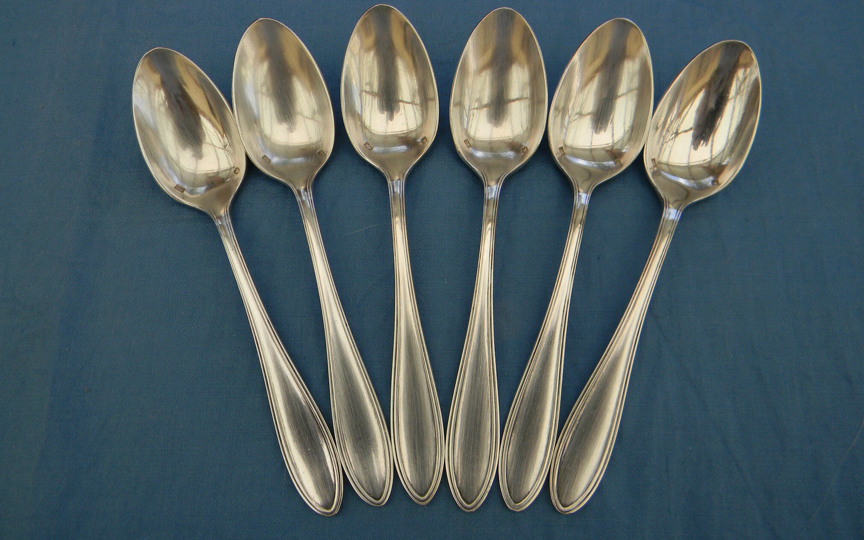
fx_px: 706
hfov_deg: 62.9
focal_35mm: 30
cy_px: 242
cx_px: 431
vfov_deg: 41.8
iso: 80
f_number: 3.5
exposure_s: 1/390
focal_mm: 5
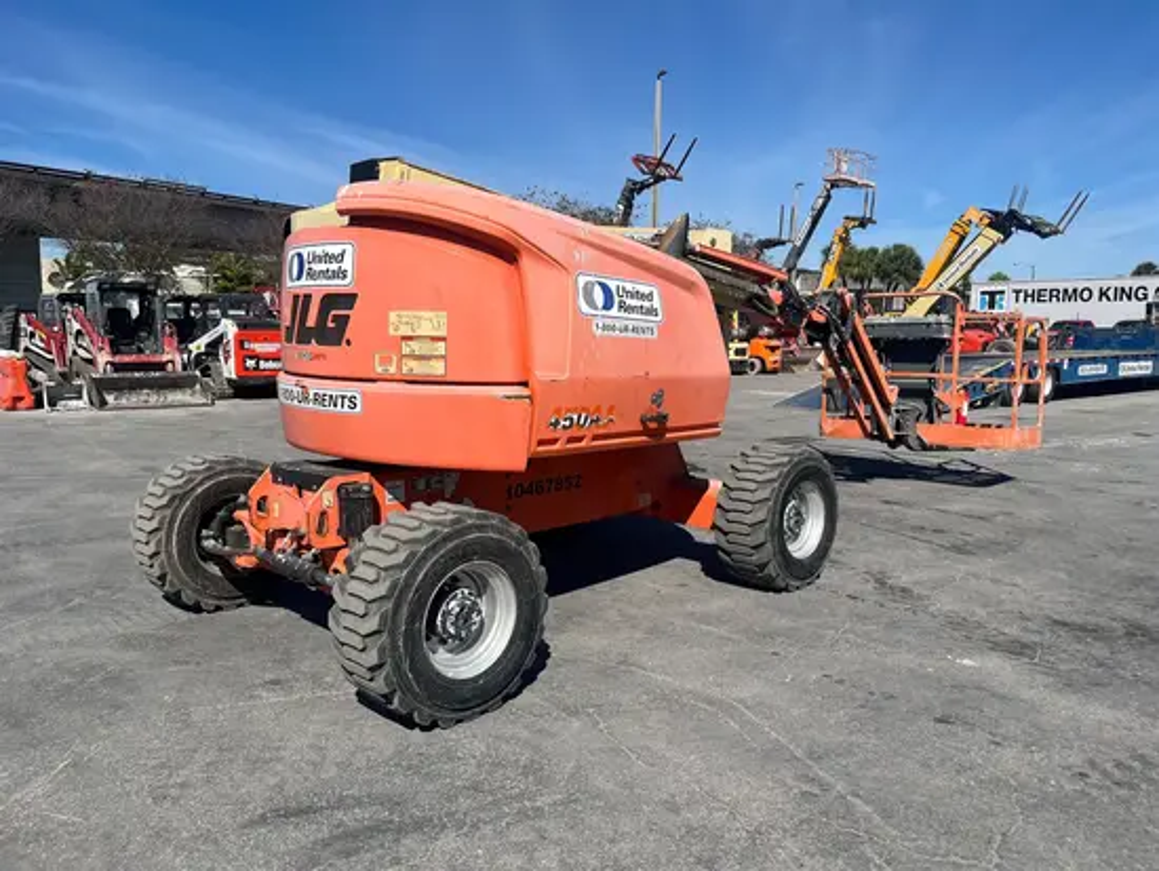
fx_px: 871
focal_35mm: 26
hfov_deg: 67.3
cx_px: 580
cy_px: 436
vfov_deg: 53.1
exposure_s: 1/5556
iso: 50
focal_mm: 5.1
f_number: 1.6
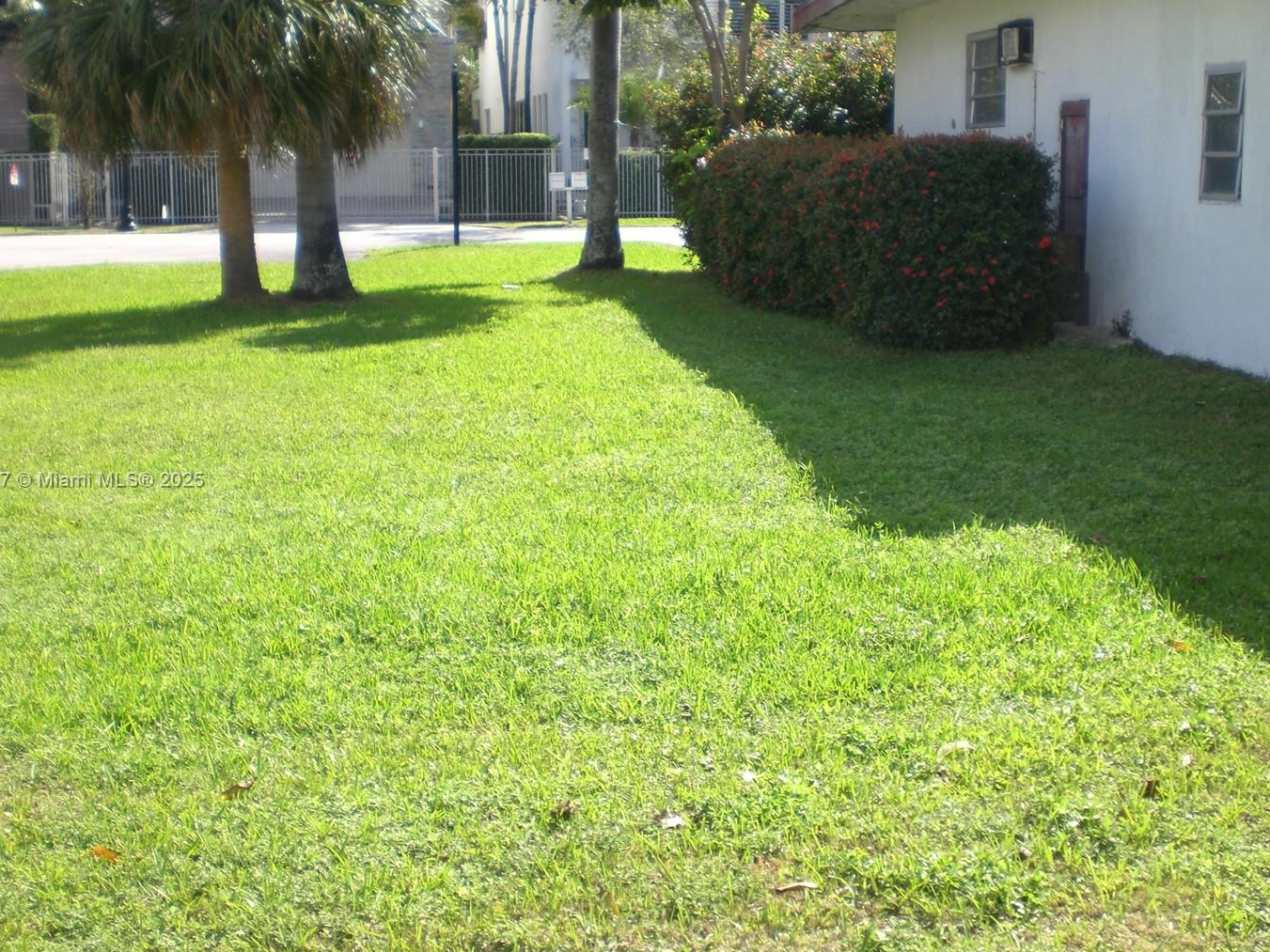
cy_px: 481
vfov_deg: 32.2
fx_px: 1651
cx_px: 655
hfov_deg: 42.1
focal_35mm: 45
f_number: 3.1
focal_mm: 6.3
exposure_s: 1/320
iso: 50
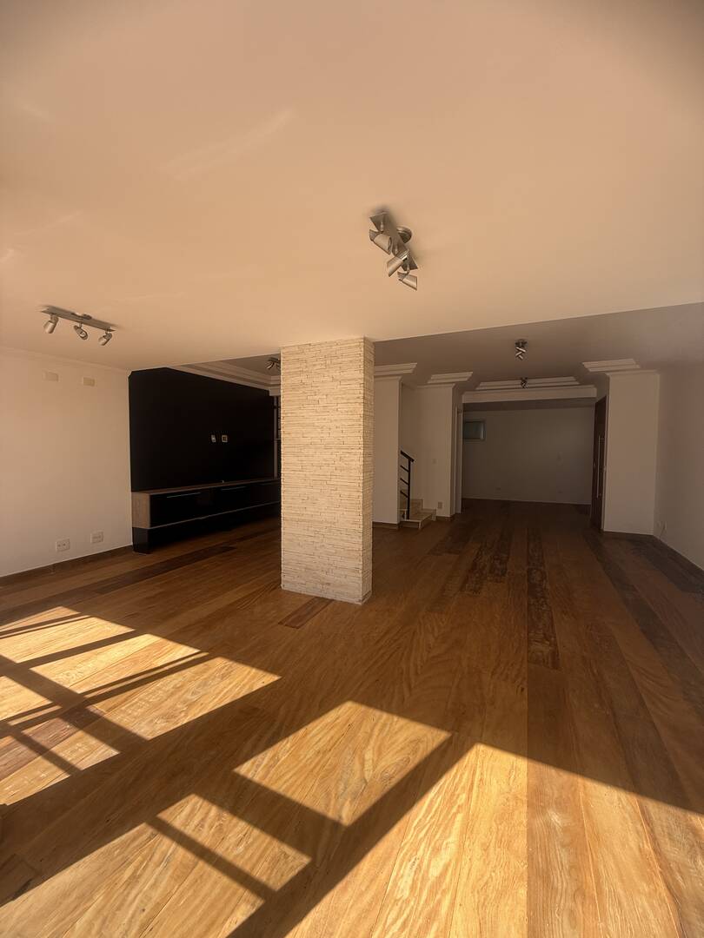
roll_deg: -1.9
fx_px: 380
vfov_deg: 102.1
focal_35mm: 14
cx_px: 352
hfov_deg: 85.7
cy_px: 469
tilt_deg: -2.2
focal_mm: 2.22
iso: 50
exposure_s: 1/258
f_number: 2.2
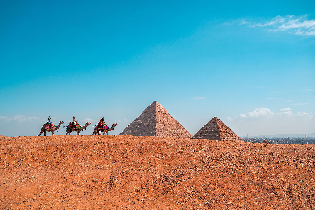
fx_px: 341
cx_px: 158
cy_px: 105
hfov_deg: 49.5
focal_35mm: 39
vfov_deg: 34.2
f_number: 6.3
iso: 100
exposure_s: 1/1000
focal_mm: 39
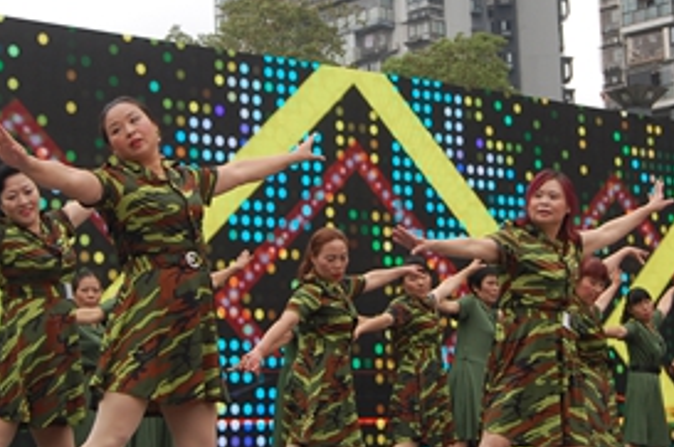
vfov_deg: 15.4
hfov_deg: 23.2
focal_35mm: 88
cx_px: 353
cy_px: 126
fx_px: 1645
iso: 320
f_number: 5.6
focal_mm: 32
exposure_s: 1/125
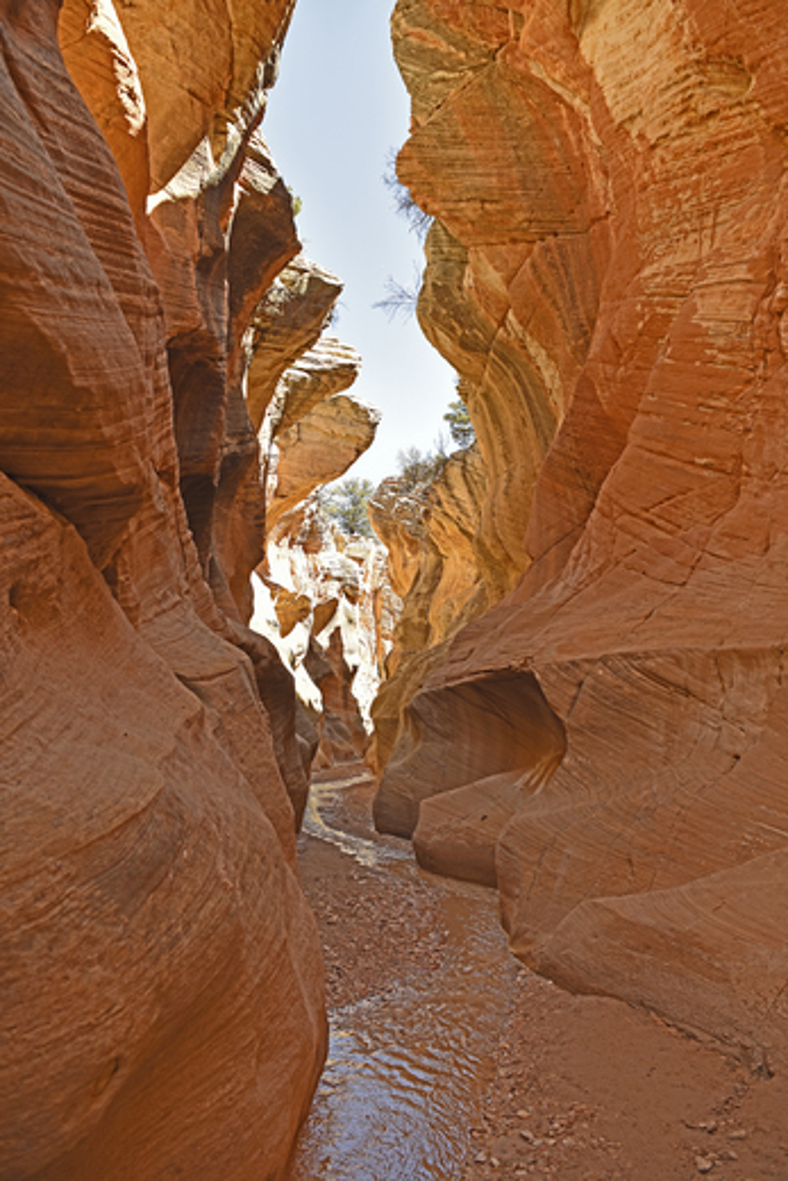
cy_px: 590
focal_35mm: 24
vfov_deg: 73.7
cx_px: 394
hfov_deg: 53.2
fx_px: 787
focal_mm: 24
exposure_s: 1/100
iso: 100
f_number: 5
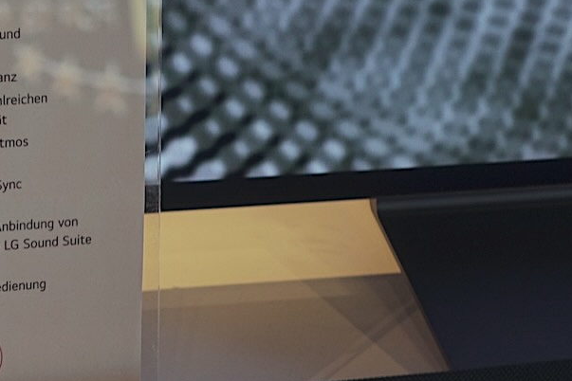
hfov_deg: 11.6
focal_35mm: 174
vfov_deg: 7.9
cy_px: 153
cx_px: -79
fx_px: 2764
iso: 200
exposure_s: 1/10
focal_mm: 25.7
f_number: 2.8
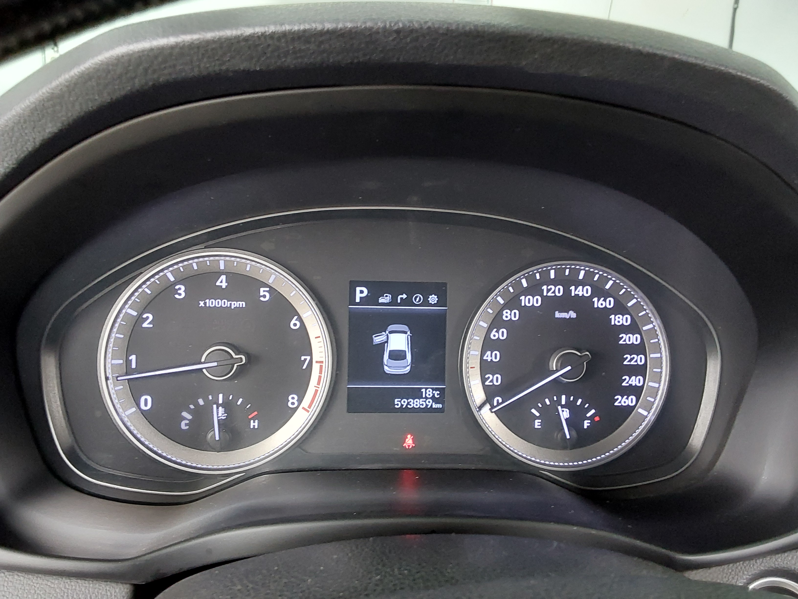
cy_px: 300
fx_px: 645
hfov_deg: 63.4
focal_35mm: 28
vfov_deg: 49.7
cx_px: 399
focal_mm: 2.91
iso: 320
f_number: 1.9
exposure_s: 1/40
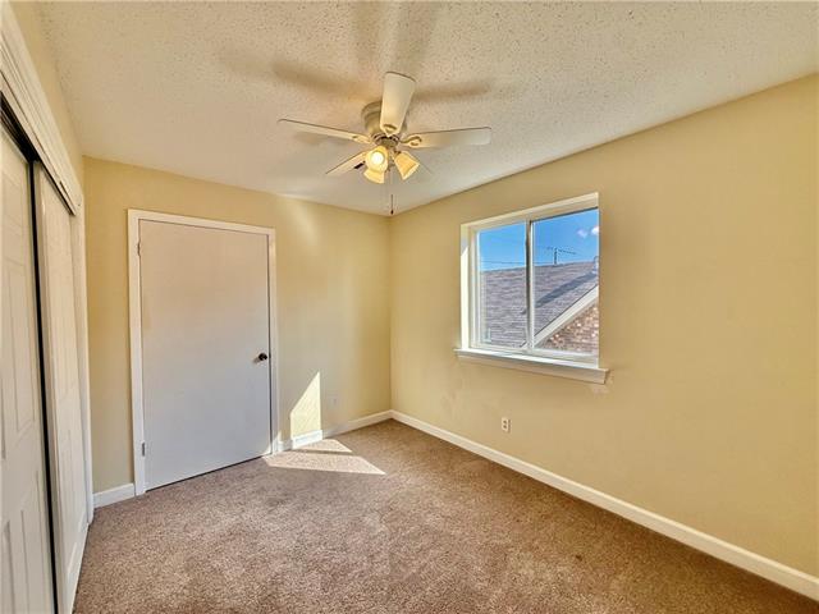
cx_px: 410
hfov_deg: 102.1
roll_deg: +0.6
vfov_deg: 85.7
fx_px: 331
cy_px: 307
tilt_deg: -0.1
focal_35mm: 14
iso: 64
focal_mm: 2.22
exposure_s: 1/344
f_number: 2.2
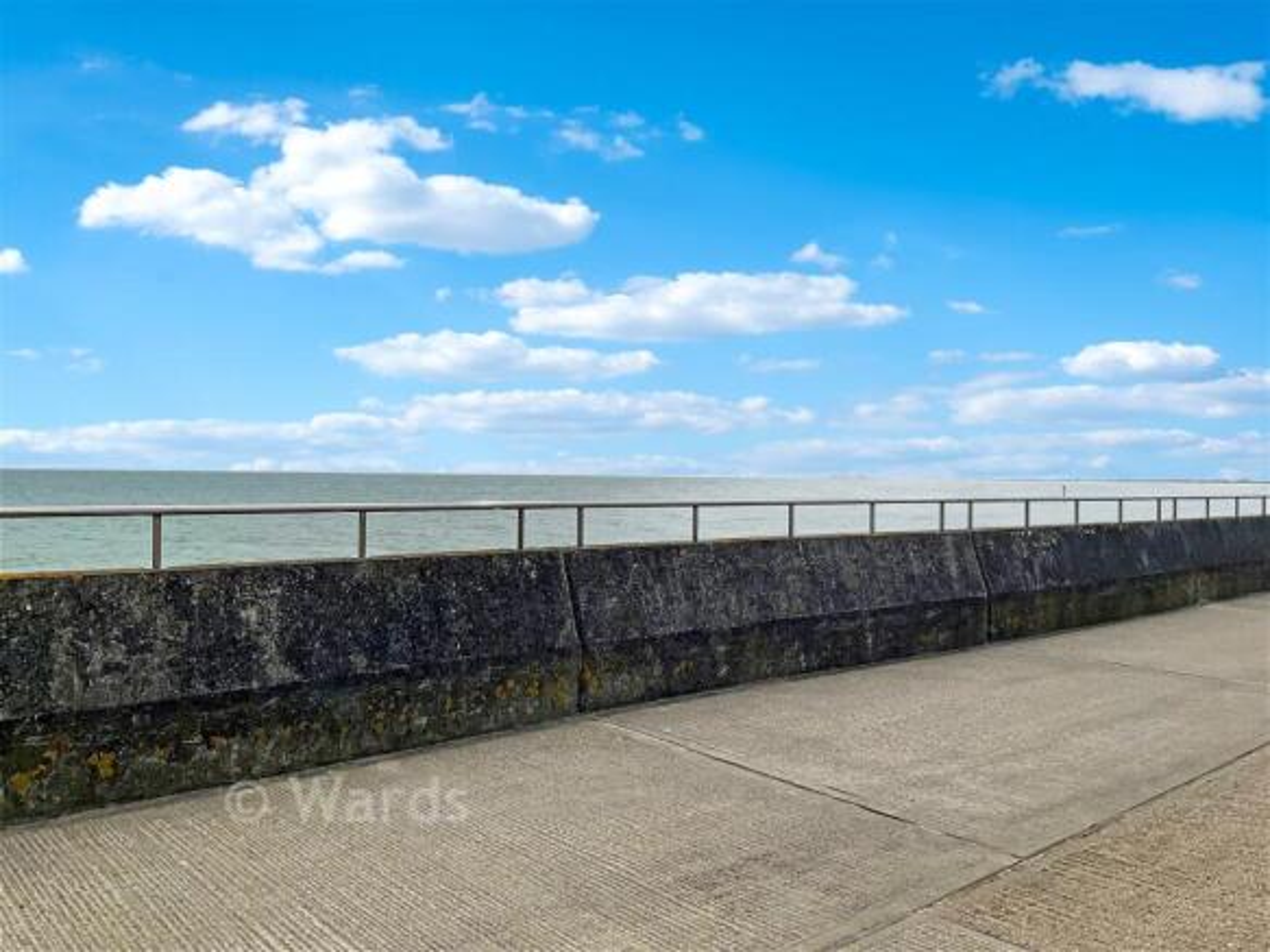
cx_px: 635
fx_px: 1064
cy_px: 476
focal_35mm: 29
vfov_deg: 48.2
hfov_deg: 61.7
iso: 20
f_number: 1.8
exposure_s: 1/6536
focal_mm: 3
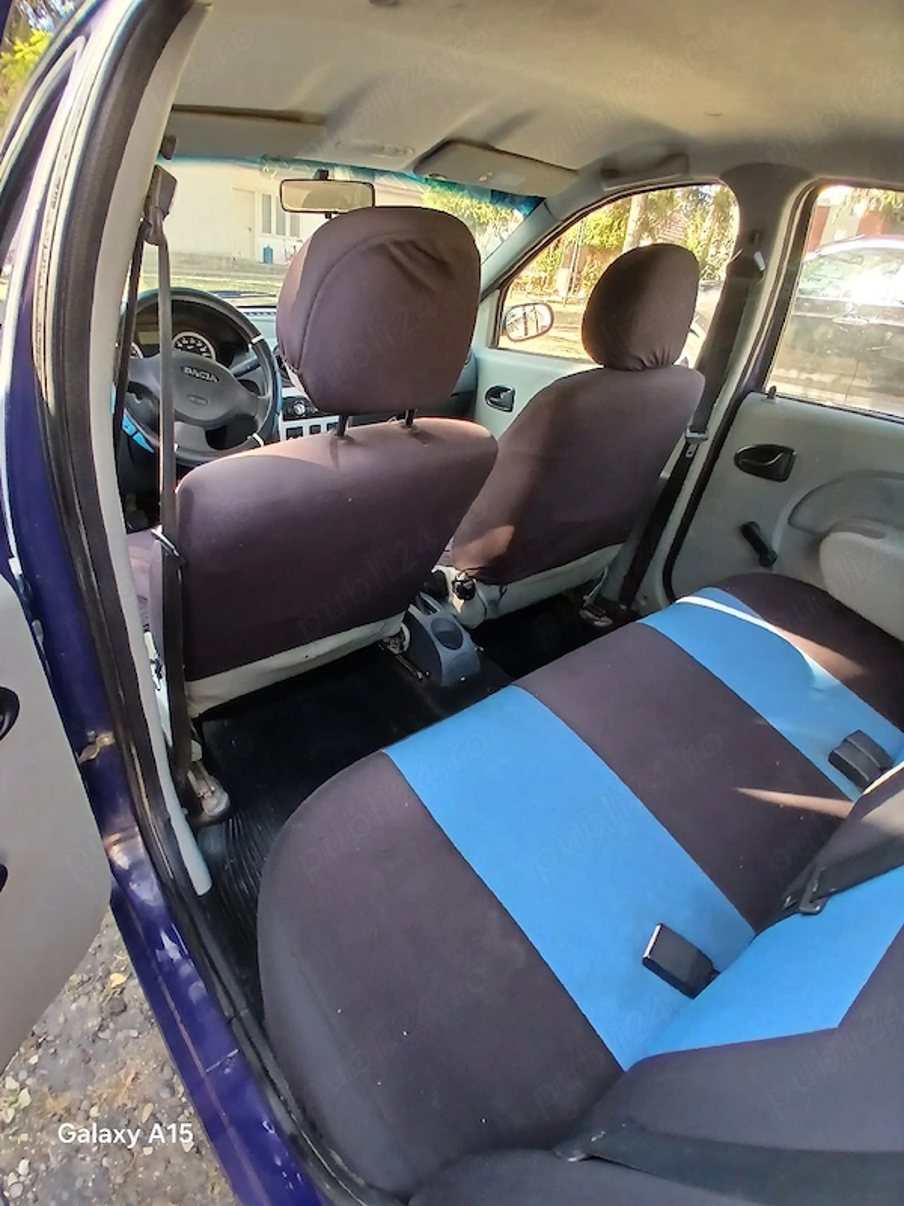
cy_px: 603
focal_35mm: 17
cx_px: 452
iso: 80
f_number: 2.2
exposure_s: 1/50
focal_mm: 1.4
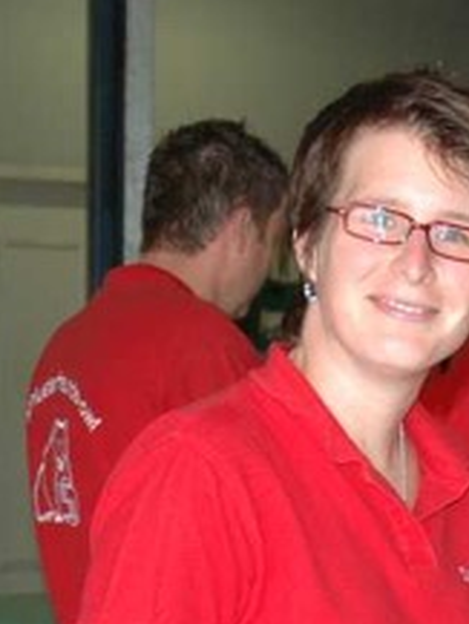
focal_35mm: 165
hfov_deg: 8.9
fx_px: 2974
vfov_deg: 11.9
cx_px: 524
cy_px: 618
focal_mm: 31
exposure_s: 1/60
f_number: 4
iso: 400
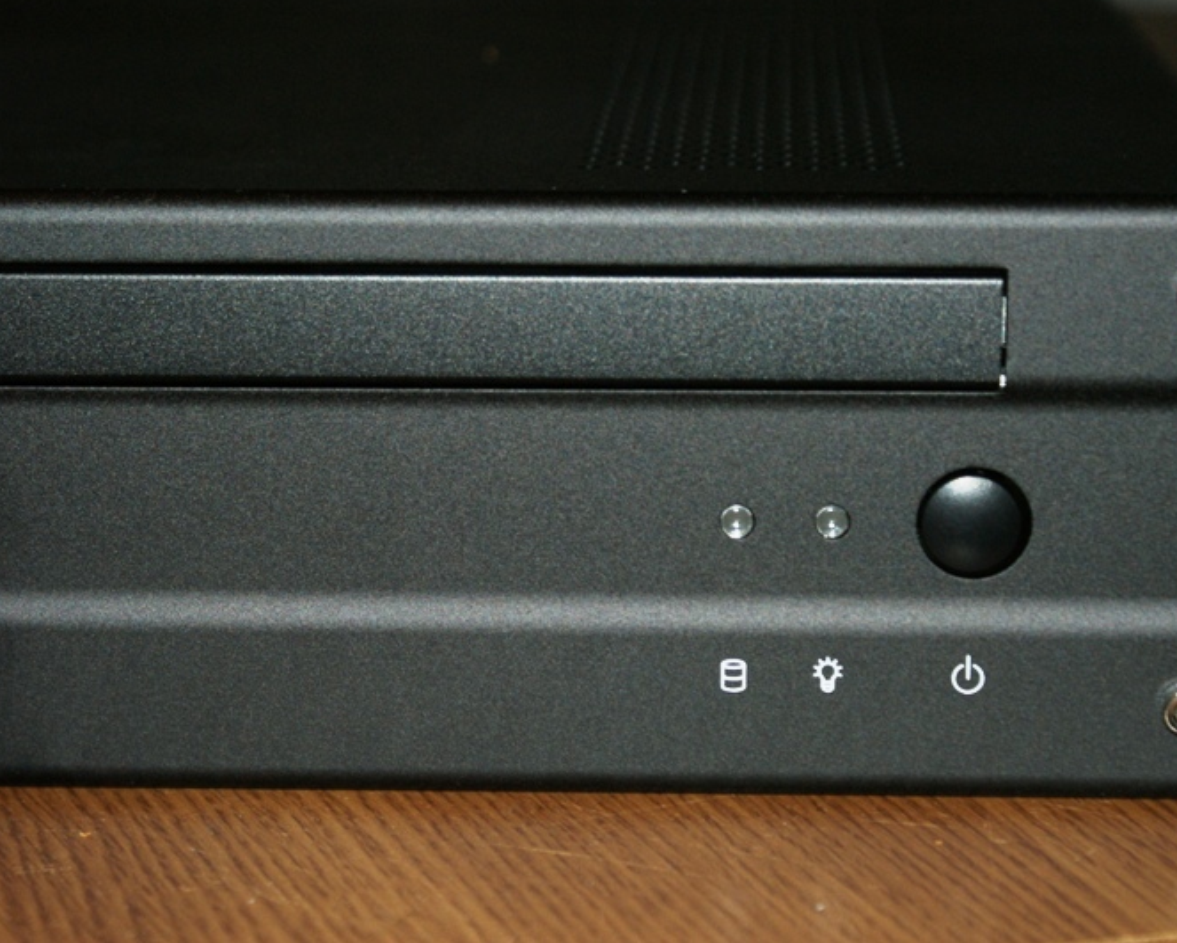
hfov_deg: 18.8
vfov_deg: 15.1
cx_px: 632
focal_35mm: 102
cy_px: 471
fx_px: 3555
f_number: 5.6
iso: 400
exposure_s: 1/100
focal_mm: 60
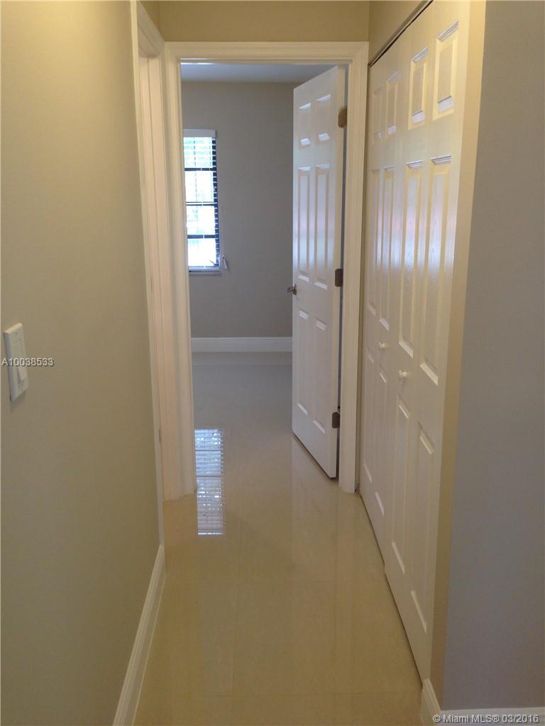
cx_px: 272
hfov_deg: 42.9
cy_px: 363
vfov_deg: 55.4
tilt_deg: -11.1
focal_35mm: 33
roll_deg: +0.6
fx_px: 693
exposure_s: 1/40
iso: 50
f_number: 2.4
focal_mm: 4.12
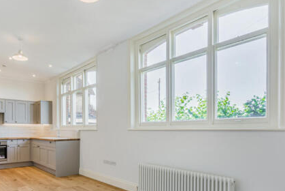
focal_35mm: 25
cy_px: 134
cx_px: 99
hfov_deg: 69.7
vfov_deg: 50.0
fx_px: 198
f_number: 11
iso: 200
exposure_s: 1/40
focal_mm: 16
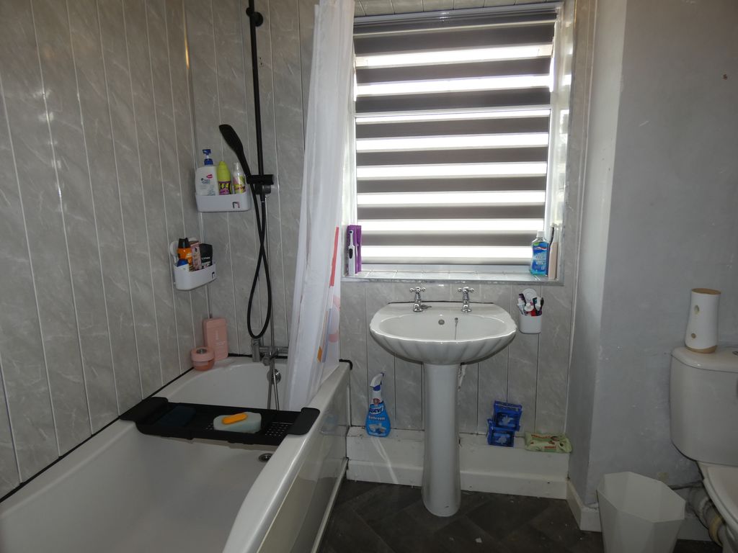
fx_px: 426
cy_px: 276
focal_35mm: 20
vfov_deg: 66.0
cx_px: 369
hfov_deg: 81.7
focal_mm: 3.6
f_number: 2.8
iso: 80
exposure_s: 1/60
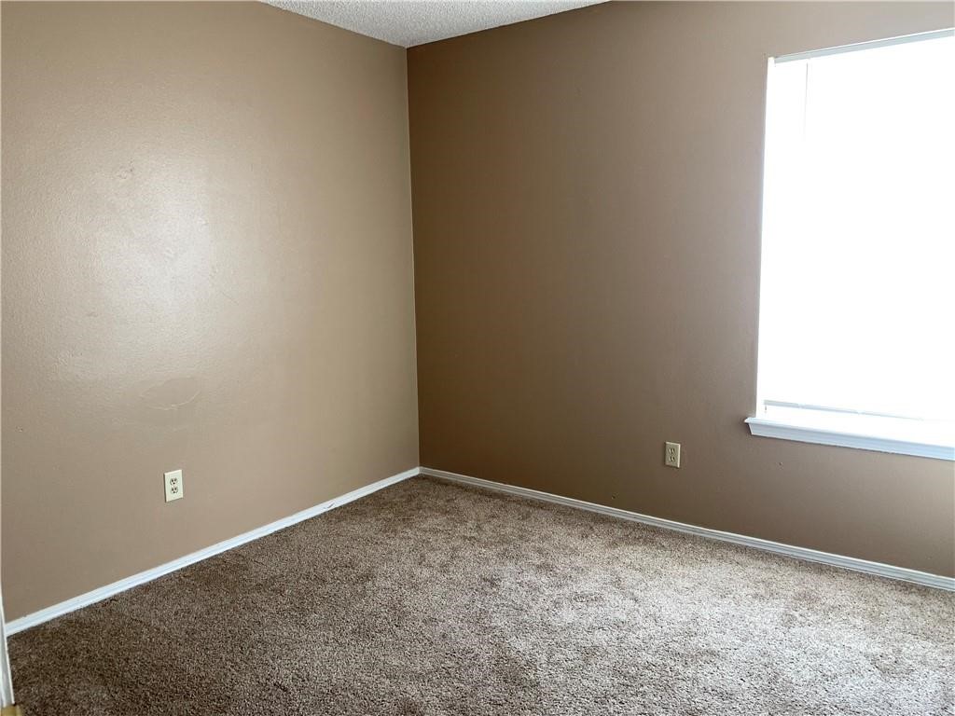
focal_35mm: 26
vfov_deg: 53.1
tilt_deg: -7.4
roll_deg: +1.5
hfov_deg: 67.3
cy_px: 358
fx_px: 717
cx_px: 478
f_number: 1.8
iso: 100
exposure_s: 1/73
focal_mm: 4.25
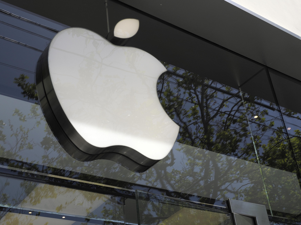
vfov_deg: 29.1
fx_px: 435
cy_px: 112
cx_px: 150
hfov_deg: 38.2
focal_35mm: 50
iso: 400
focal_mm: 25
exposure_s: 1/1000
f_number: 8
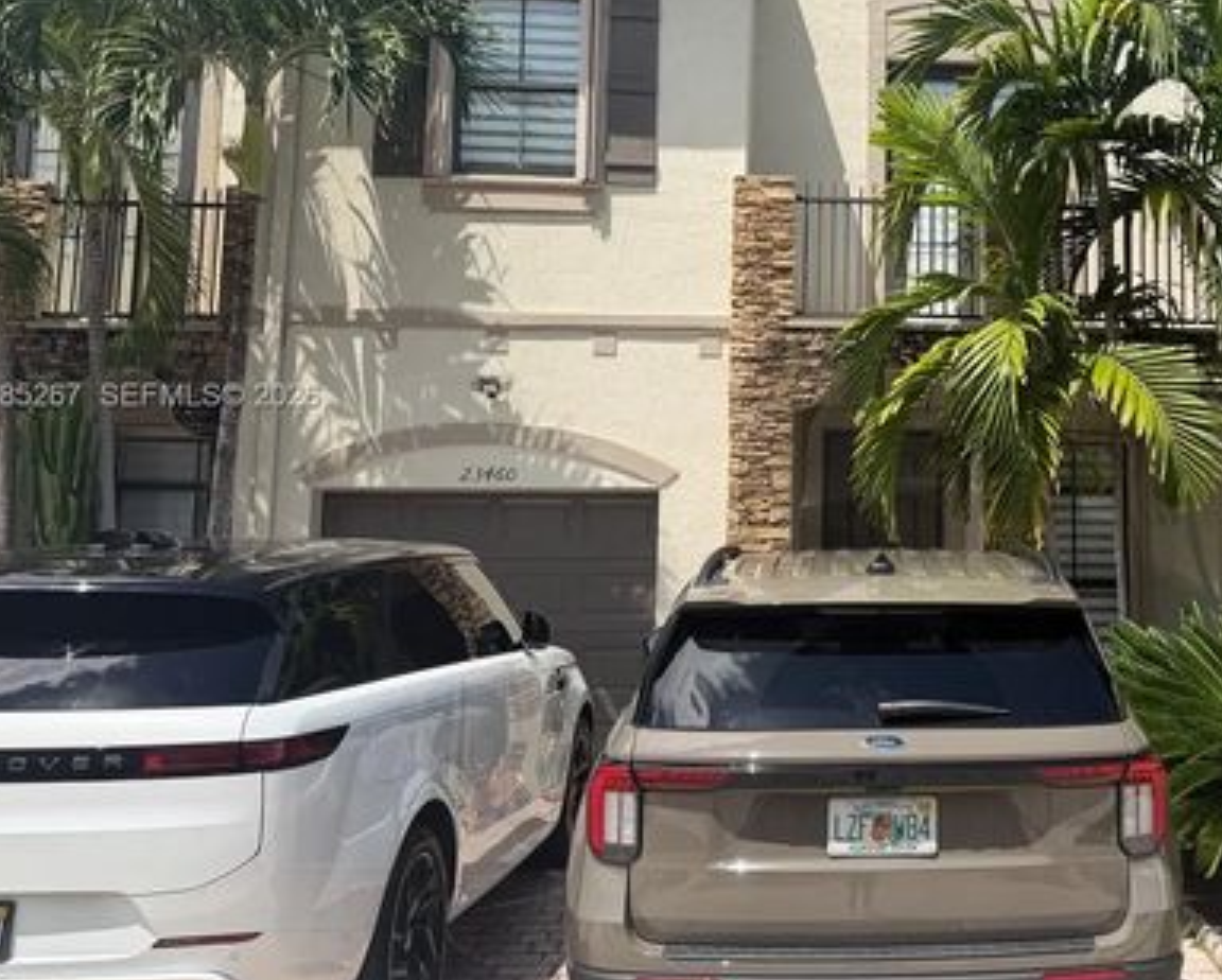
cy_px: 398
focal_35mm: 39
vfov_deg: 38.1
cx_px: 942
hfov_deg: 44.9
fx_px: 1412
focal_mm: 6.76
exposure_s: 1/4167
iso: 80
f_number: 1.78
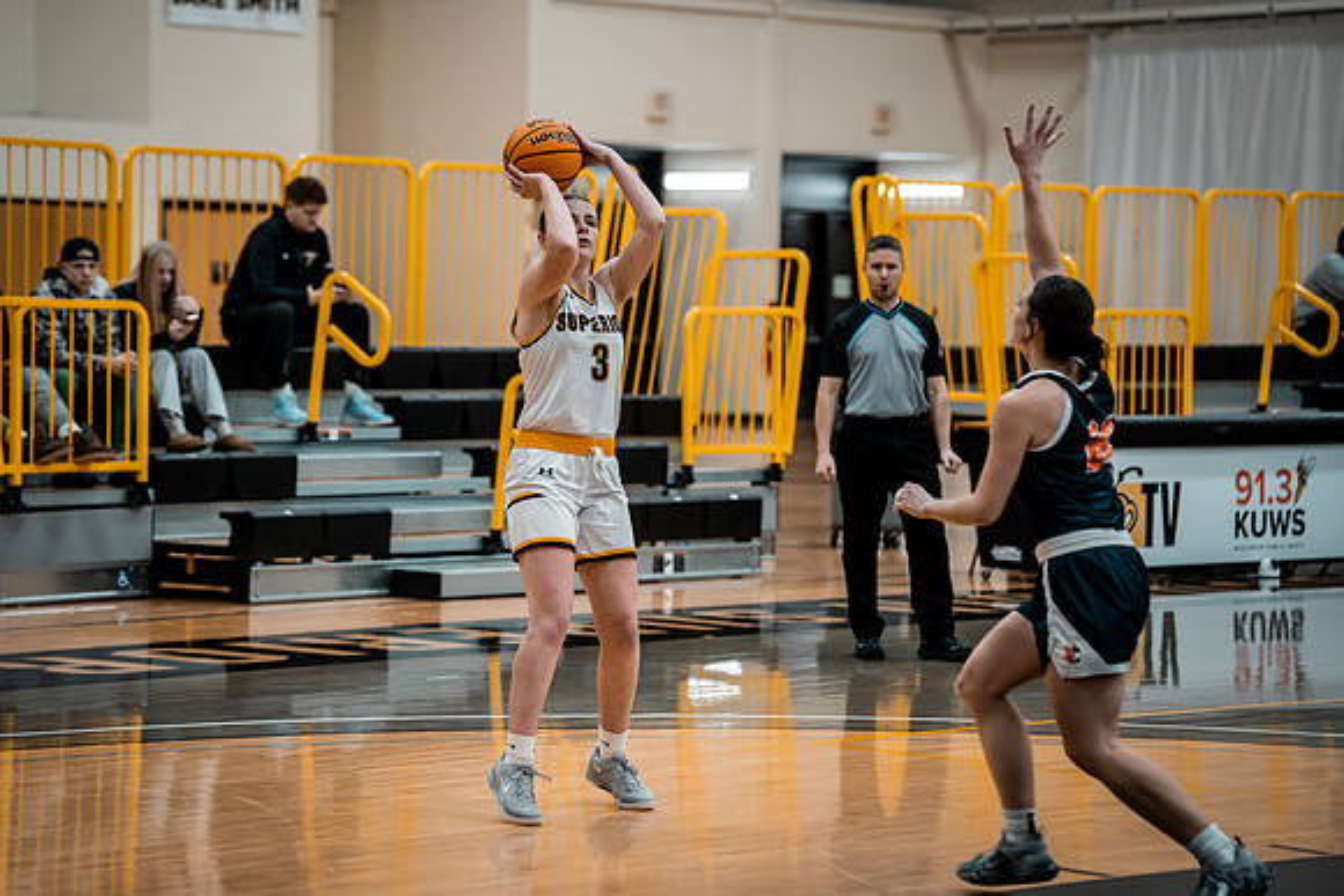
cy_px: 425
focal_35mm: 118
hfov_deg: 17.3
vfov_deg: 11.6
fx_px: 4424
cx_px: 600
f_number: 3.2
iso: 1600
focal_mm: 107
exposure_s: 1/640
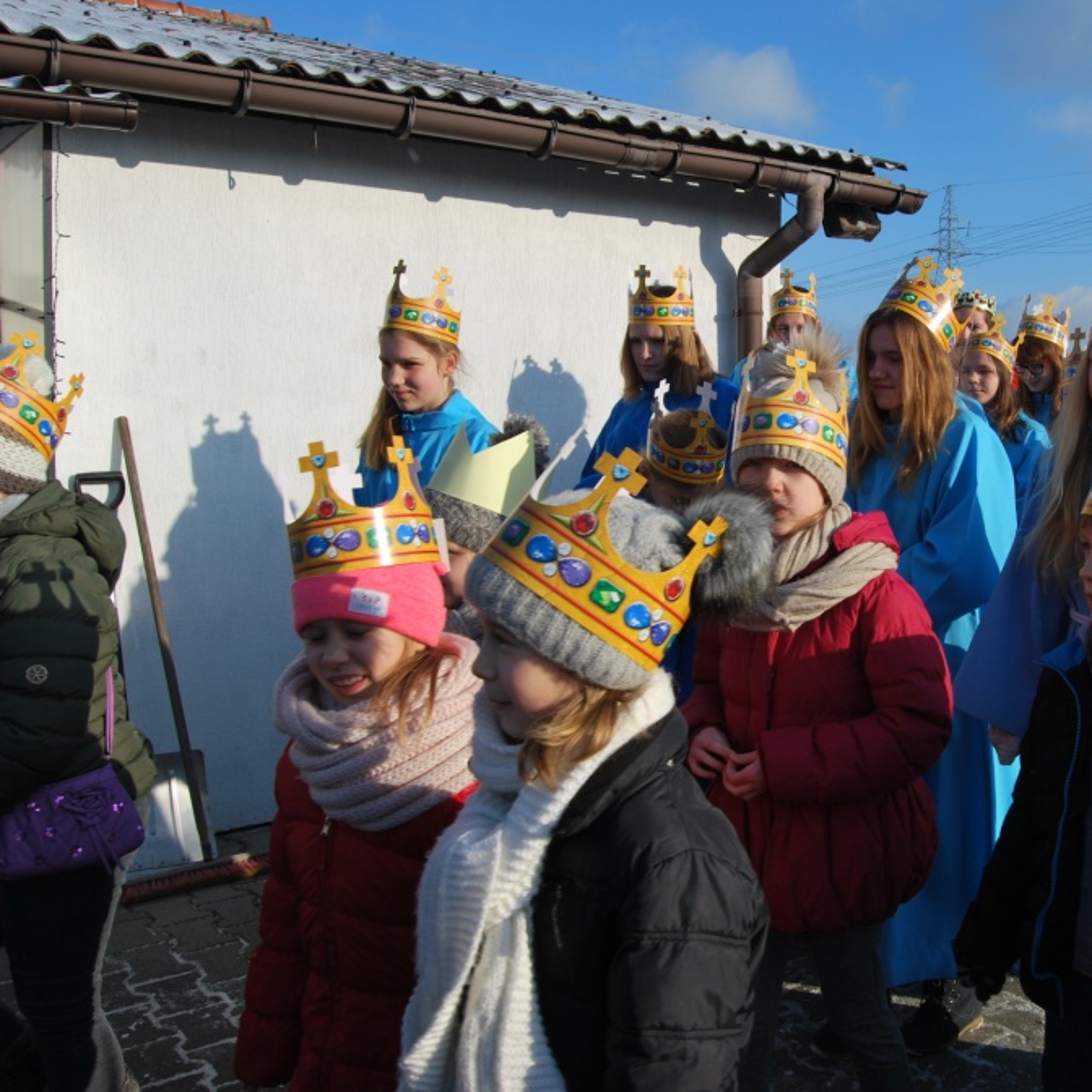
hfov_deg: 45.7
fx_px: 1249
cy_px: 537
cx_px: 809
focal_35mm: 35
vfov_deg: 47.2
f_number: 8
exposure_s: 1/250
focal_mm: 18
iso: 100
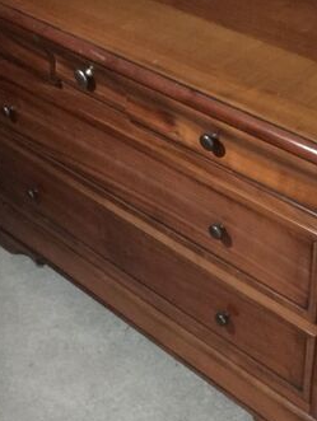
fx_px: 682
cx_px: 216
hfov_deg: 26.0
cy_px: 243
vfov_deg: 34.2
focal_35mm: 56
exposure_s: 1/4
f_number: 2.2
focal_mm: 4.15
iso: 400
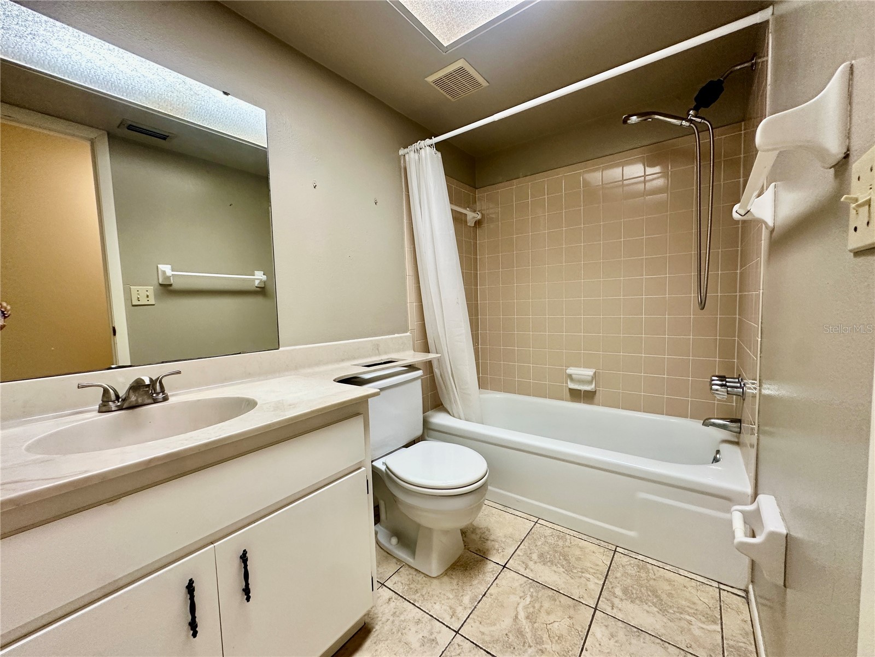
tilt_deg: -4.8
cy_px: 328
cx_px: 438
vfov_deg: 85.7
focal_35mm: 14
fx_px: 354
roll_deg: +0.8
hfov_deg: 102.1
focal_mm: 2.22
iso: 200
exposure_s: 1/120
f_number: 2.2
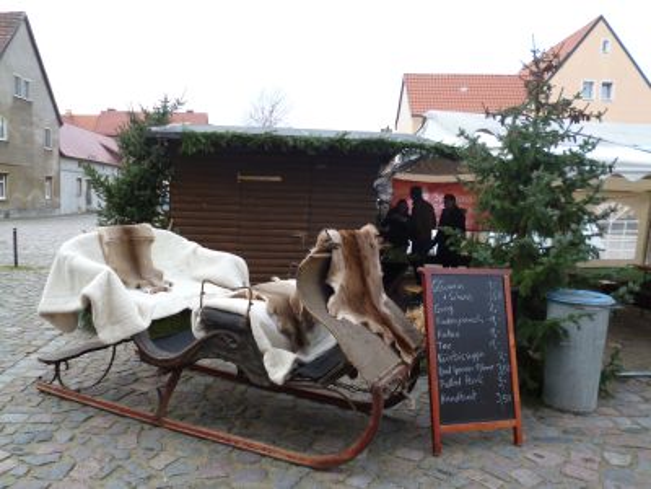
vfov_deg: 49.7
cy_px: 244
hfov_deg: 63.4
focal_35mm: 28
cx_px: 326
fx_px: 527
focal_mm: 5
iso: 100
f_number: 2.7
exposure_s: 1/100
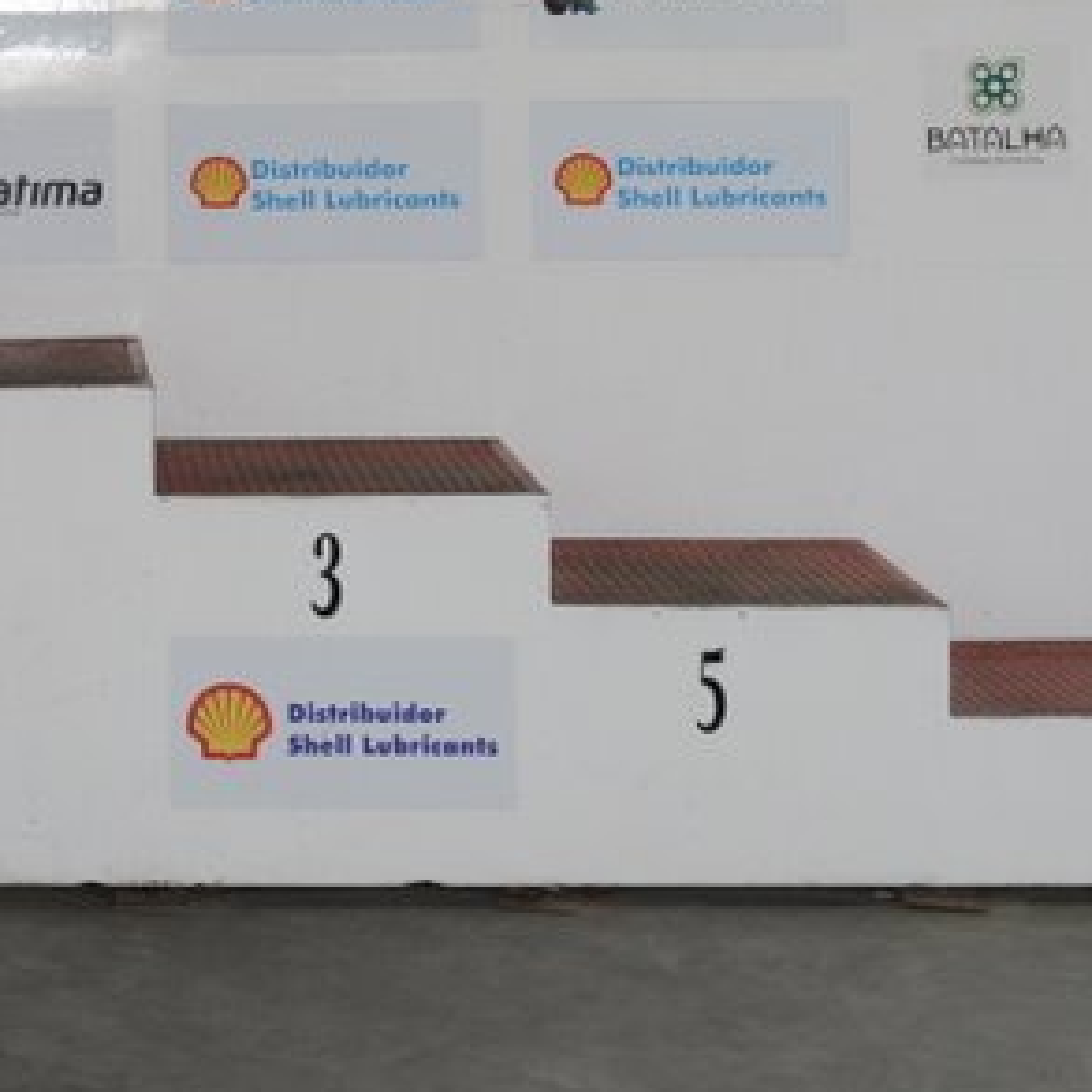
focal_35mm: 89
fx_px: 3176
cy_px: -149
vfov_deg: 18.7
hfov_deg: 18.6
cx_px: -186
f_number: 8
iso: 200
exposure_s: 1/60
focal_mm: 20
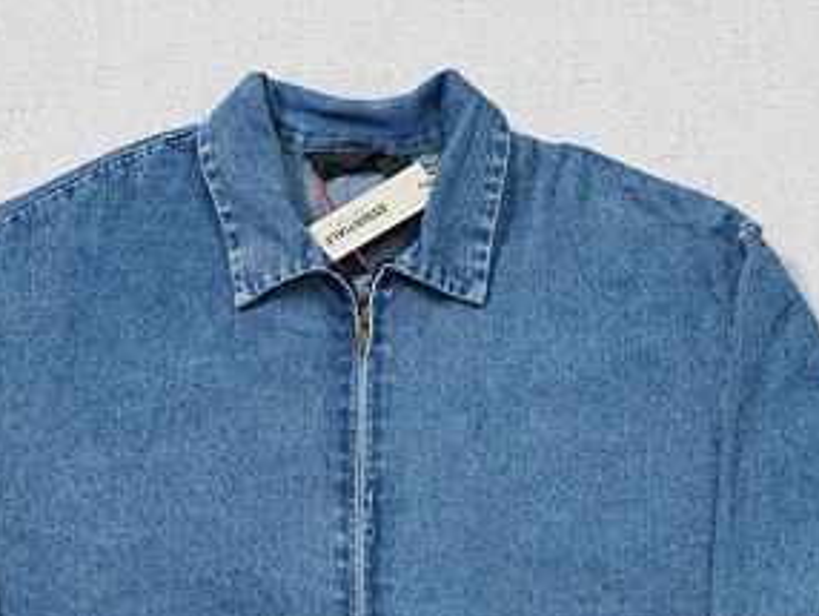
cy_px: 643
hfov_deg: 20.8
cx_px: 349
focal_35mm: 94
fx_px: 2226
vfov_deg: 15.4
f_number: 10
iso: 1600
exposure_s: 1/100
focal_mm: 35
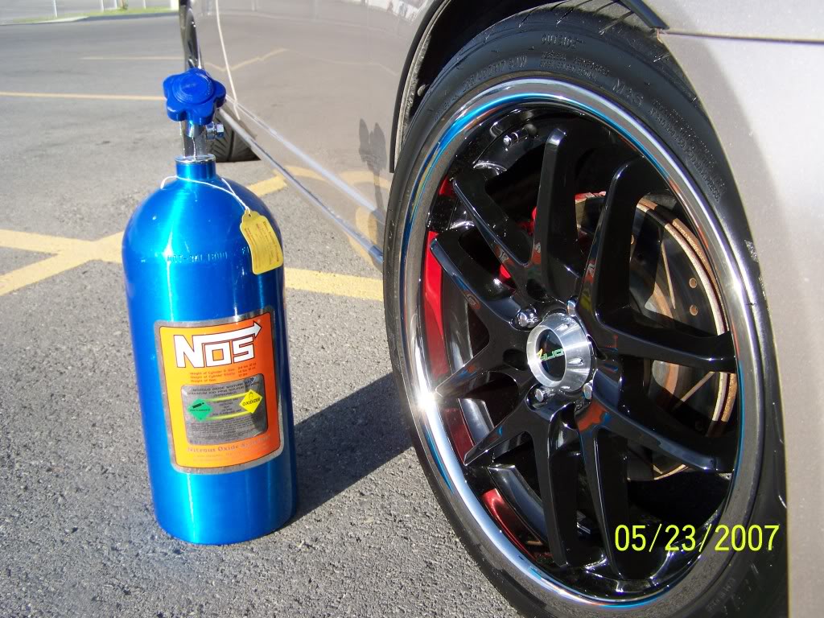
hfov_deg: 49.0
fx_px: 905
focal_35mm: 38
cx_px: 412
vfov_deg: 37.7
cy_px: 309
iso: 64
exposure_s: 1/400
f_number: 2.8
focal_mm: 6.3
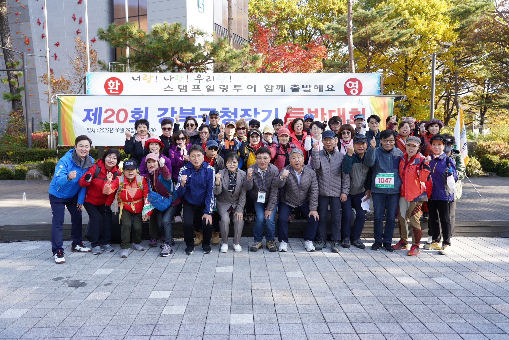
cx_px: 254
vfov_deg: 45.0
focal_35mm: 29
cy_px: 170
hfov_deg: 63.7
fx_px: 410
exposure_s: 1/125
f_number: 5.6
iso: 250
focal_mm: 29
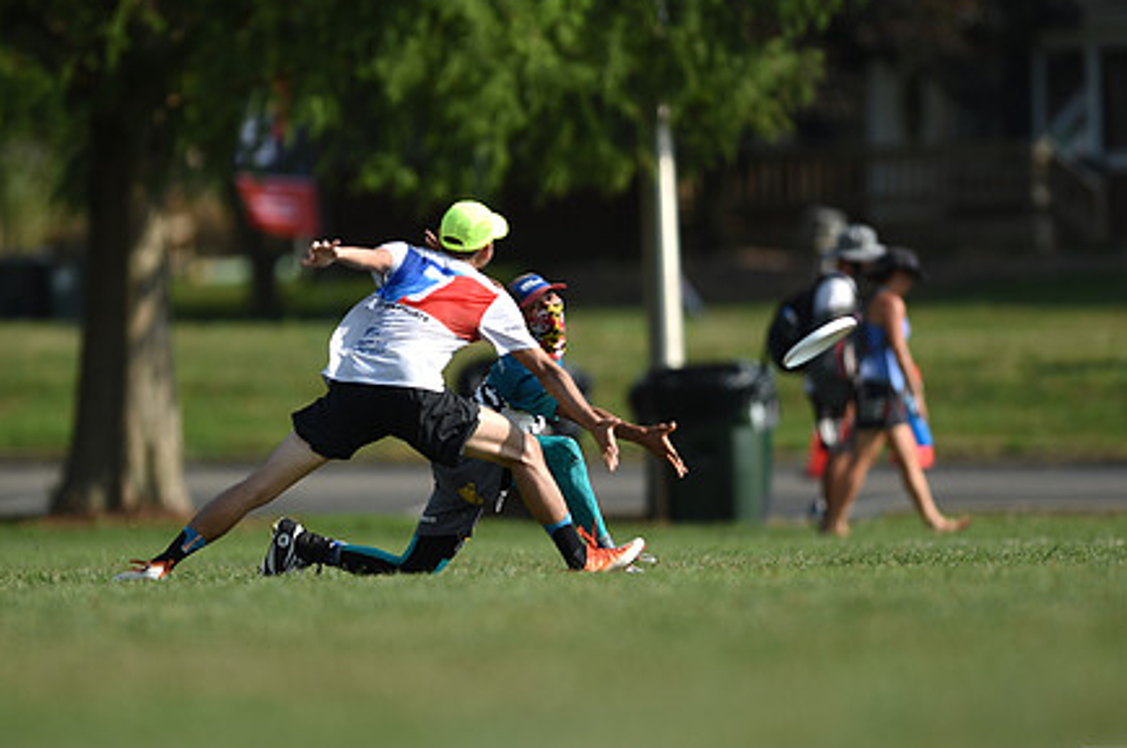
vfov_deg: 2.6
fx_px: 16692
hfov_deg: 3.9
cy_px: 380
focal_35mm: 534
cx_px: 522
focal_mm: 400
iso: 50
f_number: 2.8
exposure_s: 1/1000
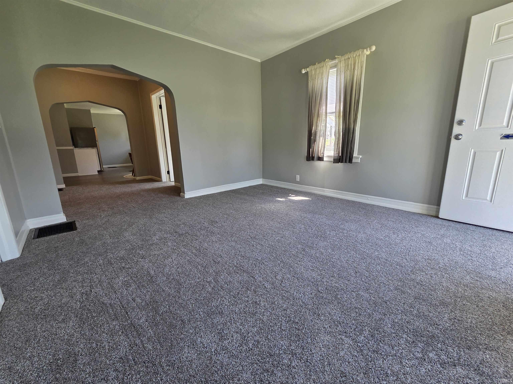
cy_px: 192
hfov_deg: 106.2
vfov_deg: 89.9
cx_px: 256
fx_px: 193
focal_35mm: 13
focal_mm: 2.2
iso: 100
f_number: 2.2
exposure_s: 1/120
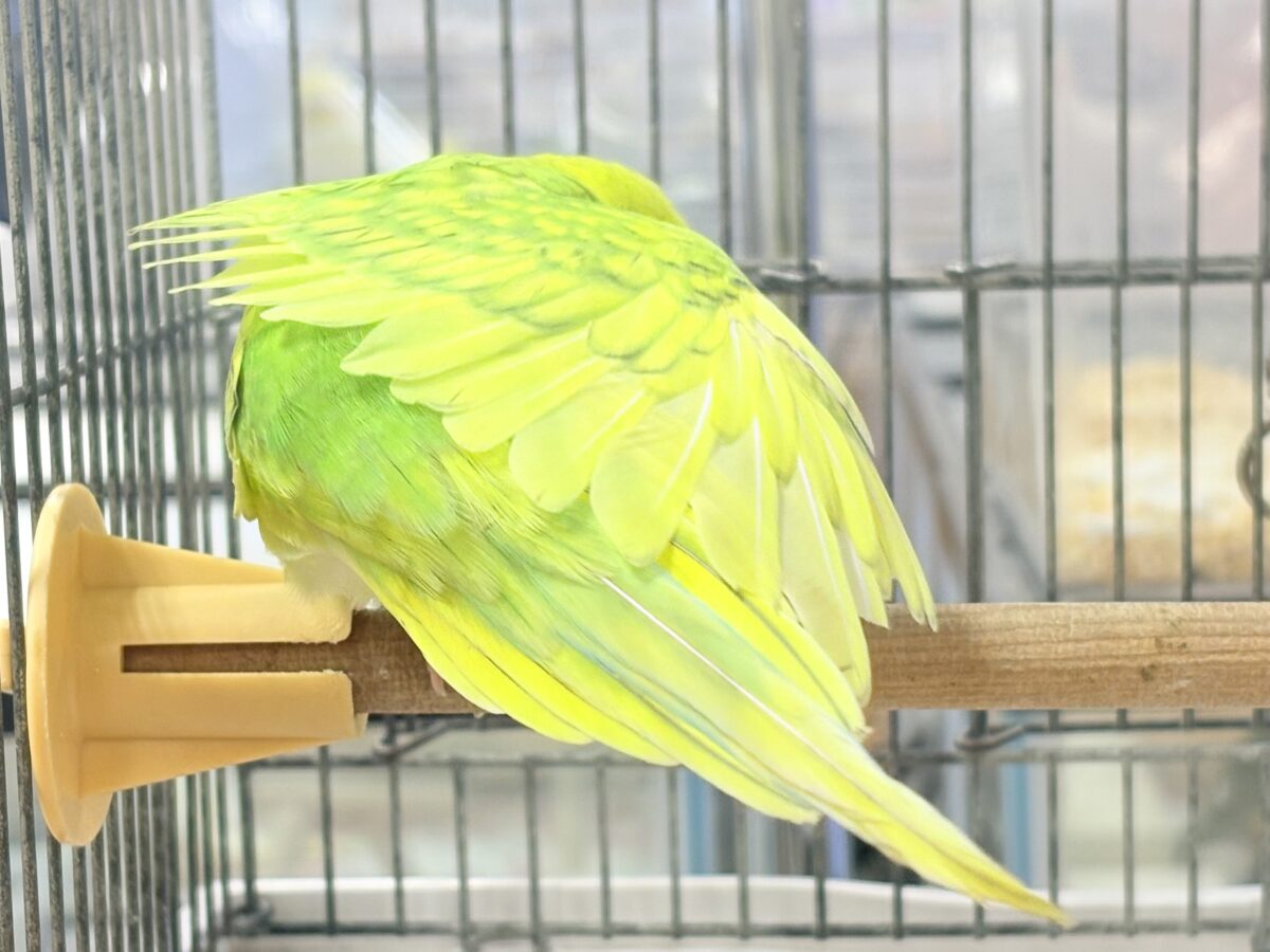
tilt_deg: -9.0
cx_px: 635
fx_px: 1908
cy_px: 476
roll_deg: +2.8
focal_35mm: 52
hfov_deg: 36.8
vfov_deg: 28.0
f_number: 1.6
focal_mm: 5.96
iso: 50
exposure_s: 1/102
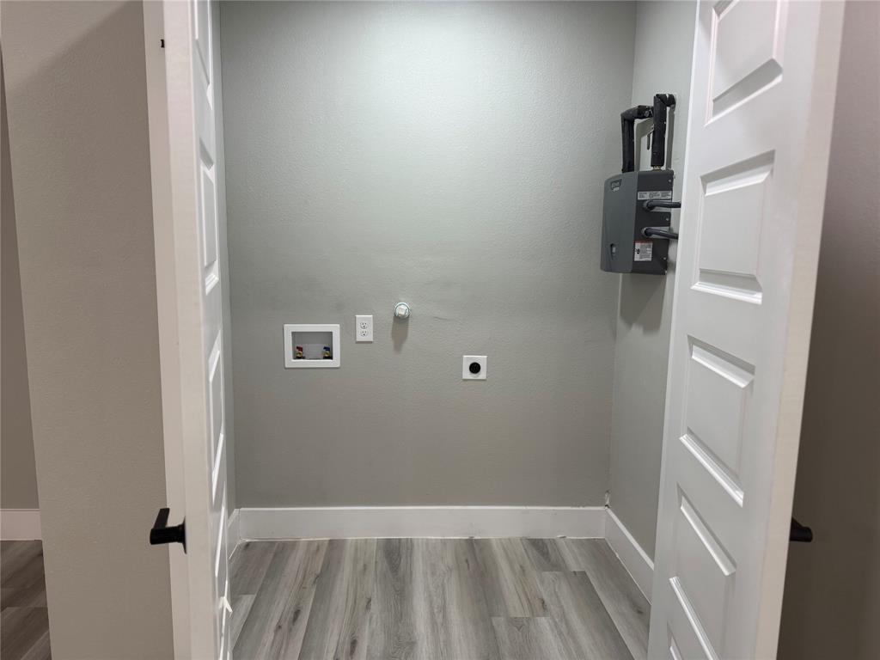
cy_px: 330
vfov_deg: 56.8
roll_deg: -1.4
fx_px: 610
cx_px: 440
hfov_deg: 71.6
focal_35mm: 24
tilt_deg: -7.9
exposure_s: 1/120
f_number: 1.78
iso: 200
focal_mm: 6.76
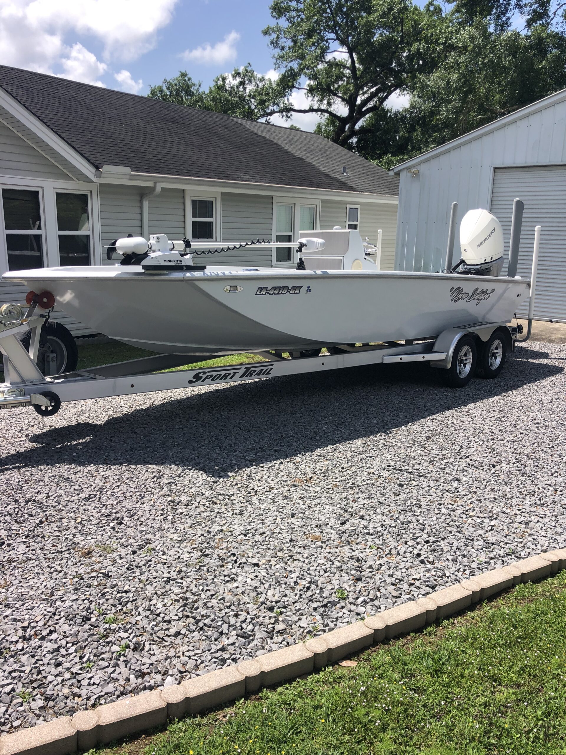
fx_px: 610
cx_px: 283
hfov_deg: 49.7
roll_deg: -2.4
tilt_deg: -13.8
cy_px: 378
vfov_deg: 63.4
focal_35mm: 28
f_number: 1.8
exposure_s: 1/1675
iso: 20
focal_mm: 4
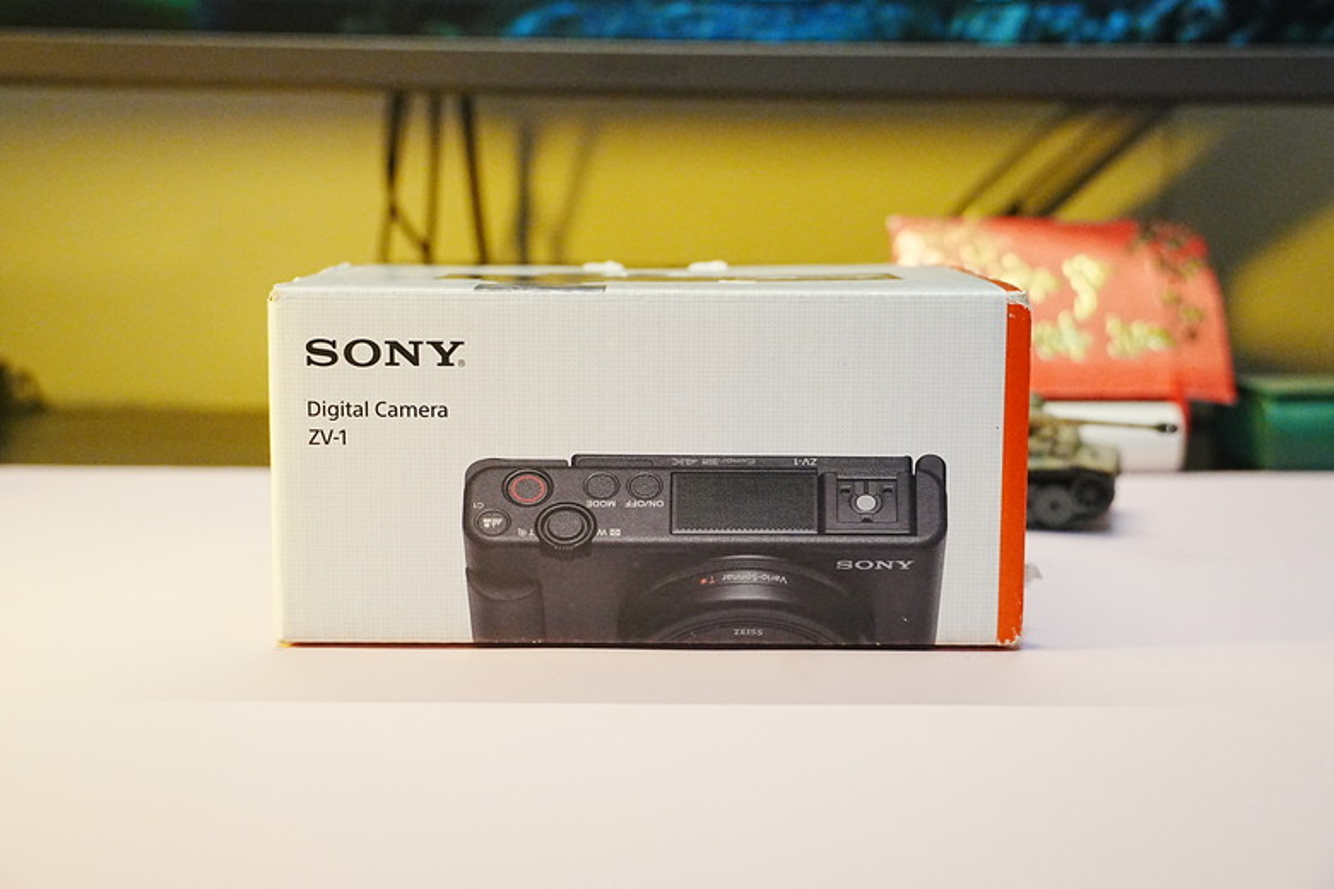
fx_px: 1779
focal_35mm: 48
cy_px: 444
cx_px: 667
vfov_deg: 28.1
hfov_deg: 41.1
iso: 5000
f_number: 4.5
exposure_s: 1/125
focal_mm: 32
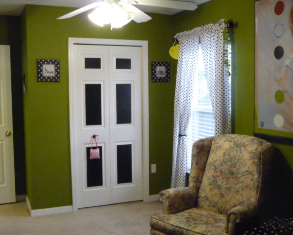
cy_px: 117
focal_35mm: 42
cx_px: 136
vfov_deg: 35.7
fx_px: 364
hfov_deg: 43.8
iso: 800
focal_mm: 4.7
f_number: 3.3
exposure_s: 1/50
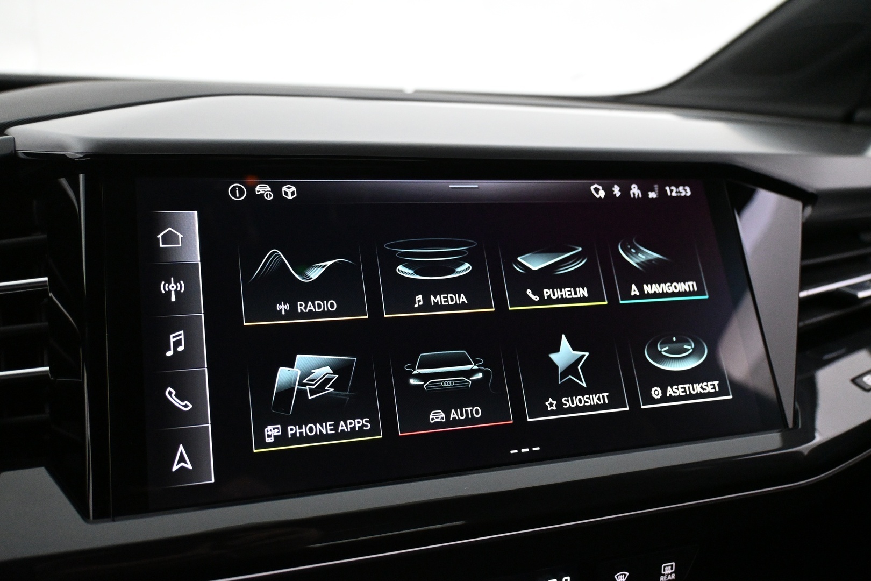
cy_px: 290
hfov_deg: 59.5
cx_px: 436
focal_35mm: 32
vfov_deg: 41.7
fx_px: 762
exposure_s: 1/100
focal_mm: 21
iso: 4000
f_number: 4
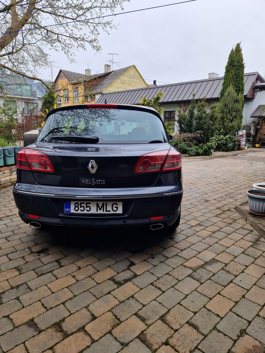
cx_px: 132
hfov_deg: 58.9
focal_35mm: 23
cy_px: 176
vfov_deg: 73.9
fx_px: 235
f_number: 1.8
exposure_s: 1/486
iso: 50
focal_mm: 5.4
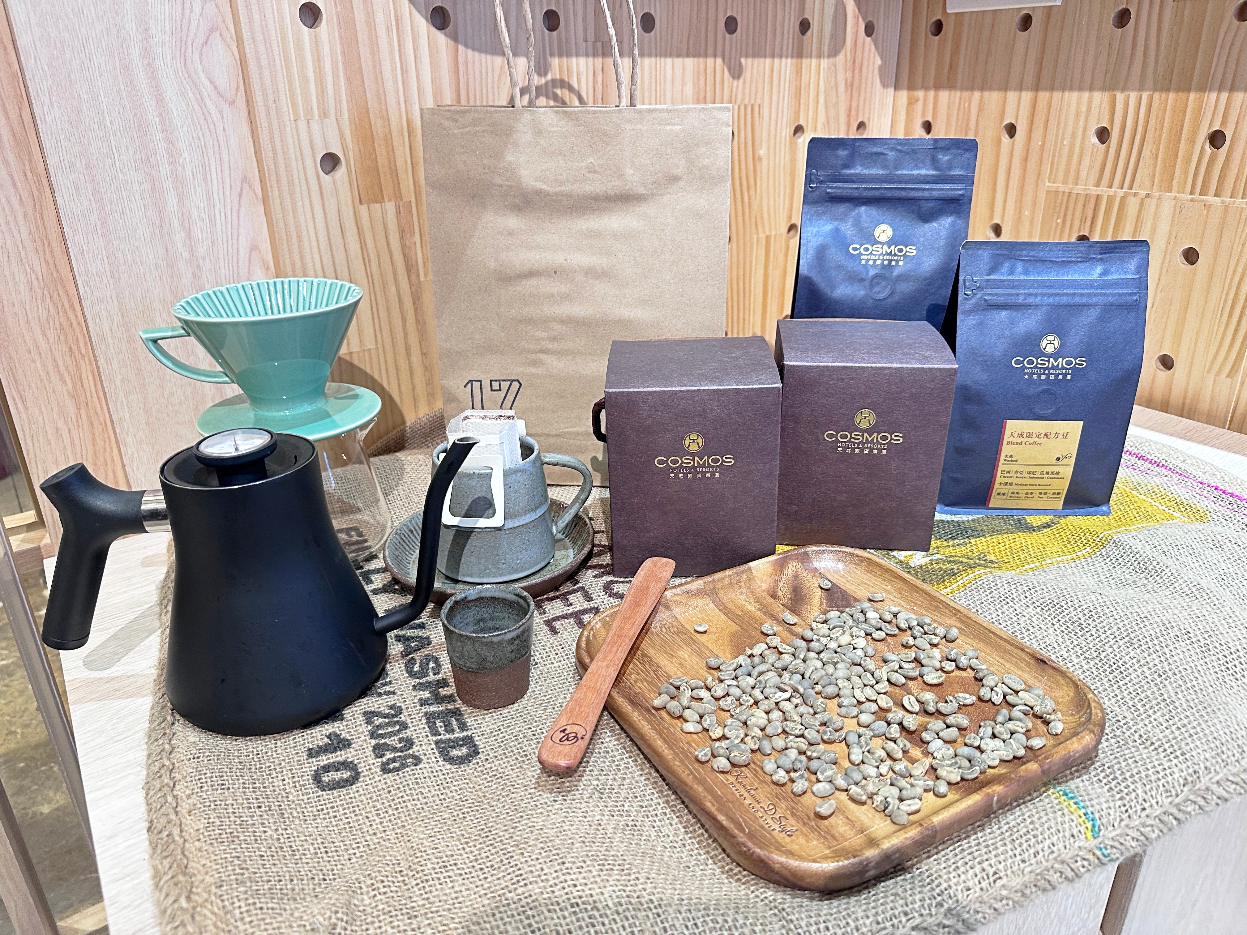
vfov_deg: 56.8
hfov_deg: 71.6
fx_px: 865
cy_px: 468
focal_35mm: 24
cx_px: 624
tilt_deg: -23.4
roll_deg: -0.7
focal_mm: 6.86
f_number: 1.78
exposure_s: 1/60
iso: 200
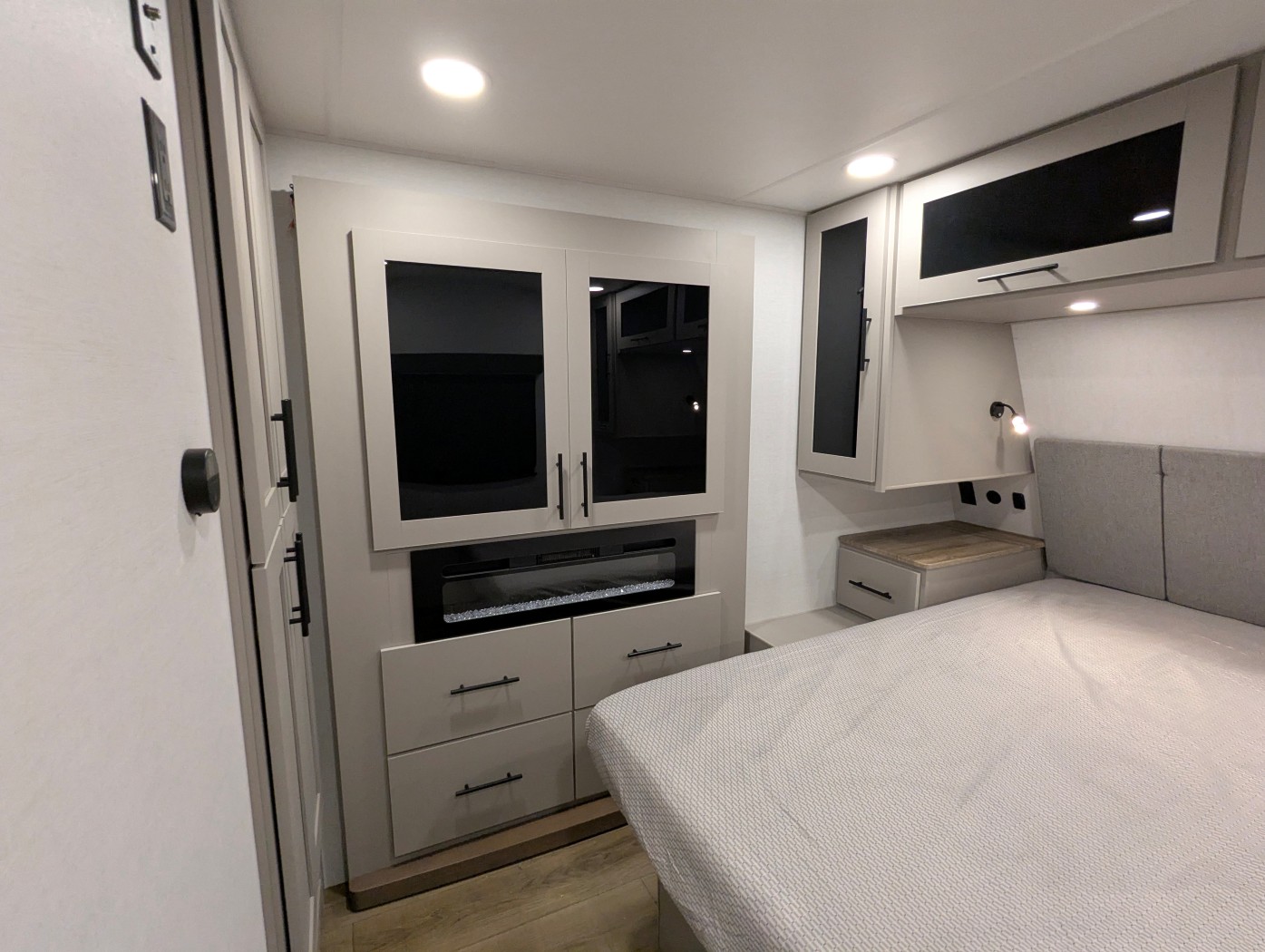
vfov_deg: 78.2
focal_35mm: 16
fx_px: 585
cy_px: 476
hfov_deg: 94.4
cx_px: 632
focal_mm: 2.35
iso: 349
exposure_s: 1/110
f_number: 2.2
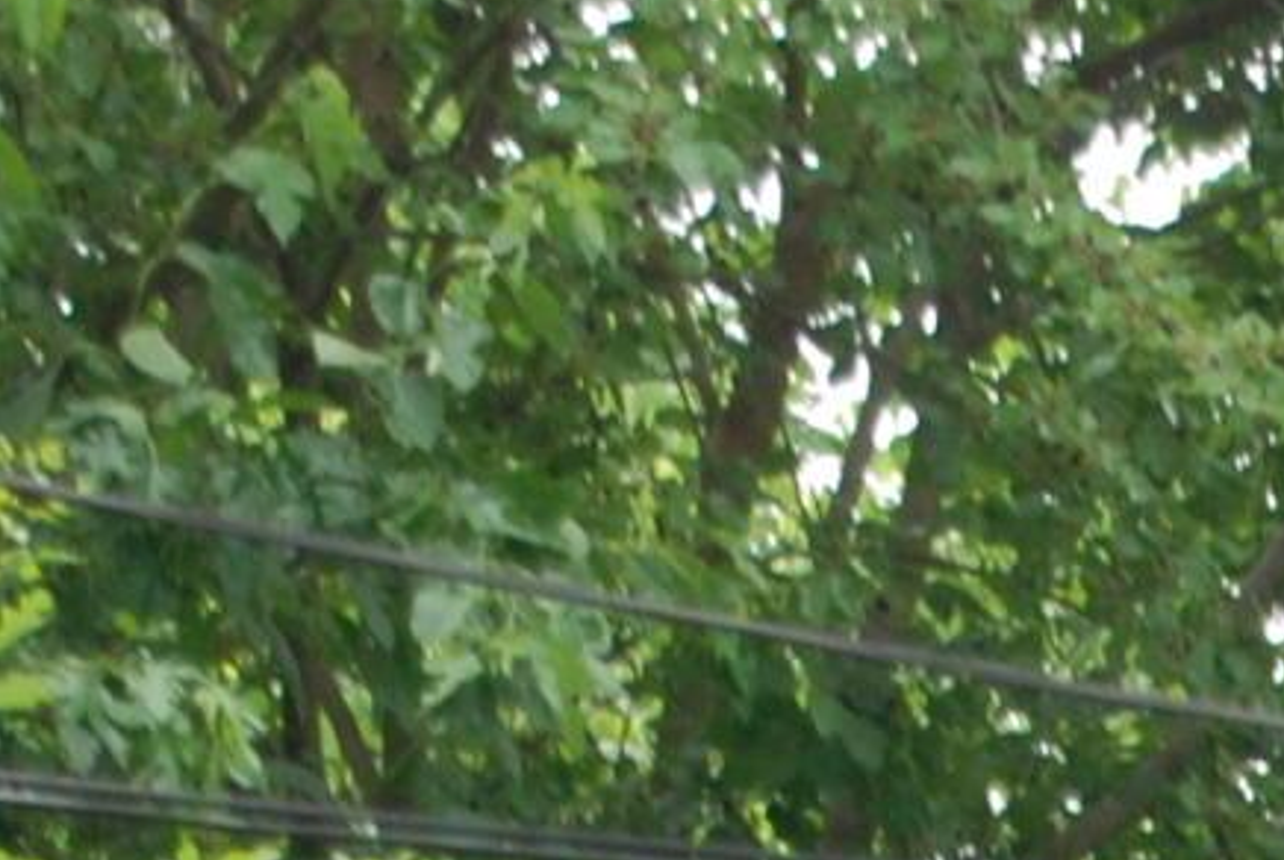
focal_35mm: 475
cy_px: 2816
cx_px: 1961
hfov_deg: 4.3
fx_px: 16964
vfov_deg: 2.8
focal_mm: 46
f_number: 6.3
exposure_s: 1/160
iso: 250
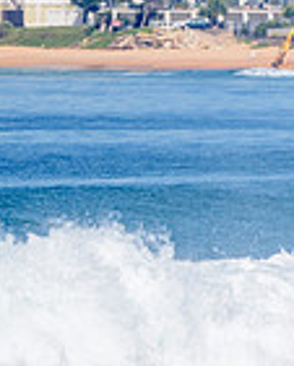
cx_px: -291
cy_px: 162
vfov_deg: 1.0
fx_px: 20958
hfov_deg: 0.8
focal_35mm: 1929
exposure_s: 1/2000
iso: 125
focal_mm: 500
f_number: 5.6
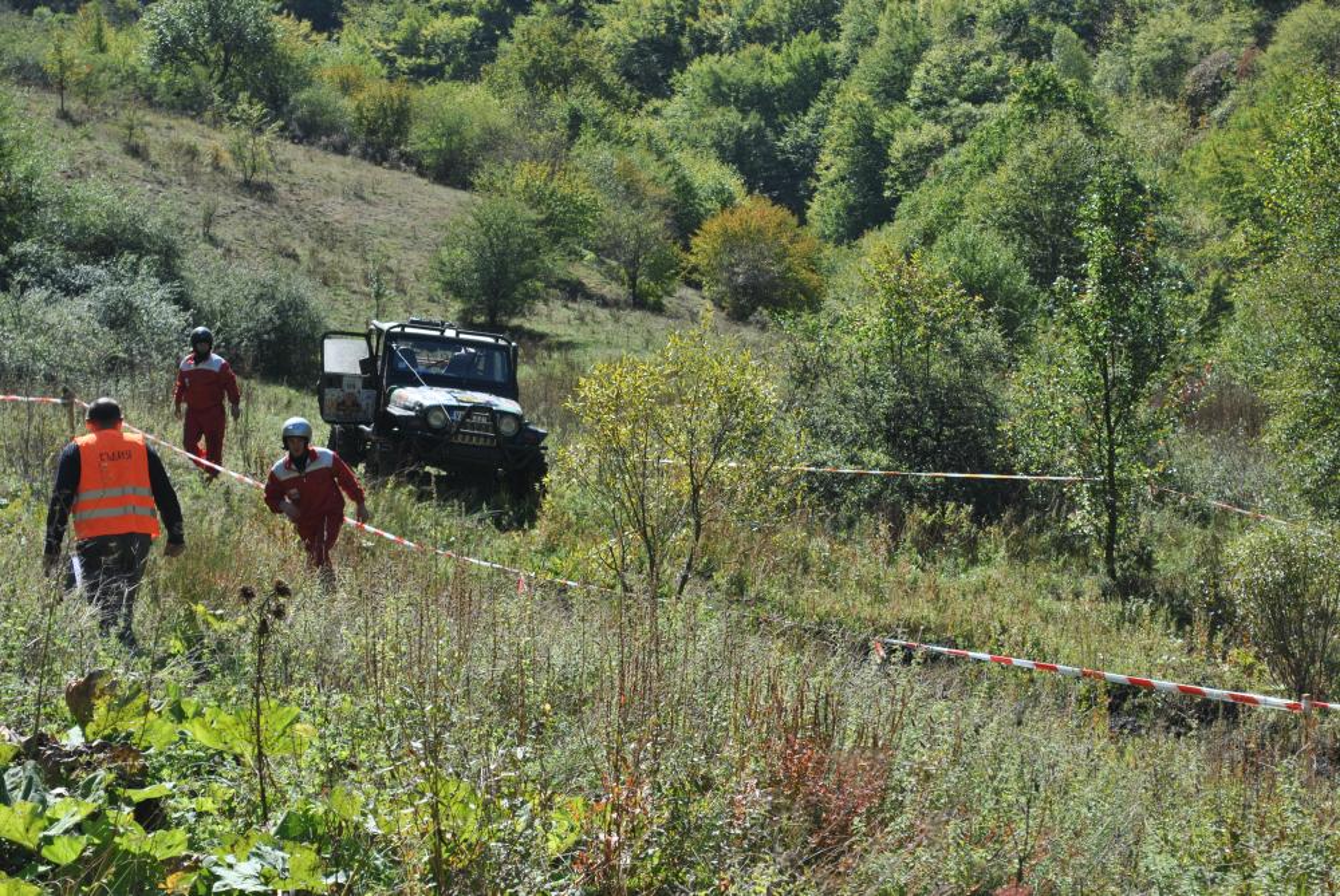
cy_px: 448
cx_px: 670
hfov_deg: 24.6
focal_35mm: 82
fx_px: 3074
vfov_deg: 16.6
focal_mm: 55
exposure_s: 1/250
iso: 100
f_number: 7.1
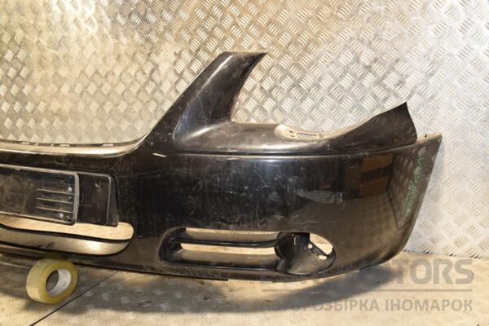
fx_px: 570
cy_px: 163
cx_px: 244
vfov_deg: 31.9
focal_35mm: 42
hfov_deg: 46.4
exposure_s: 1/100
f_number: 5
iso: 800
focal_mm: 28
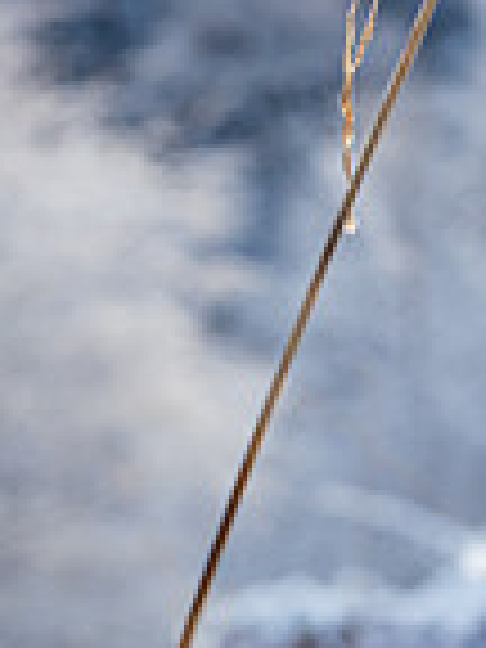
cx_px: 742
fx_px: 2920
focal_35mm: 156
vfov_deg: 12.3
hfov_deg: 9.2
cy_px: -162
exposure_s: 1/160
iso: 200
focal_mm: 25
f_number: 4
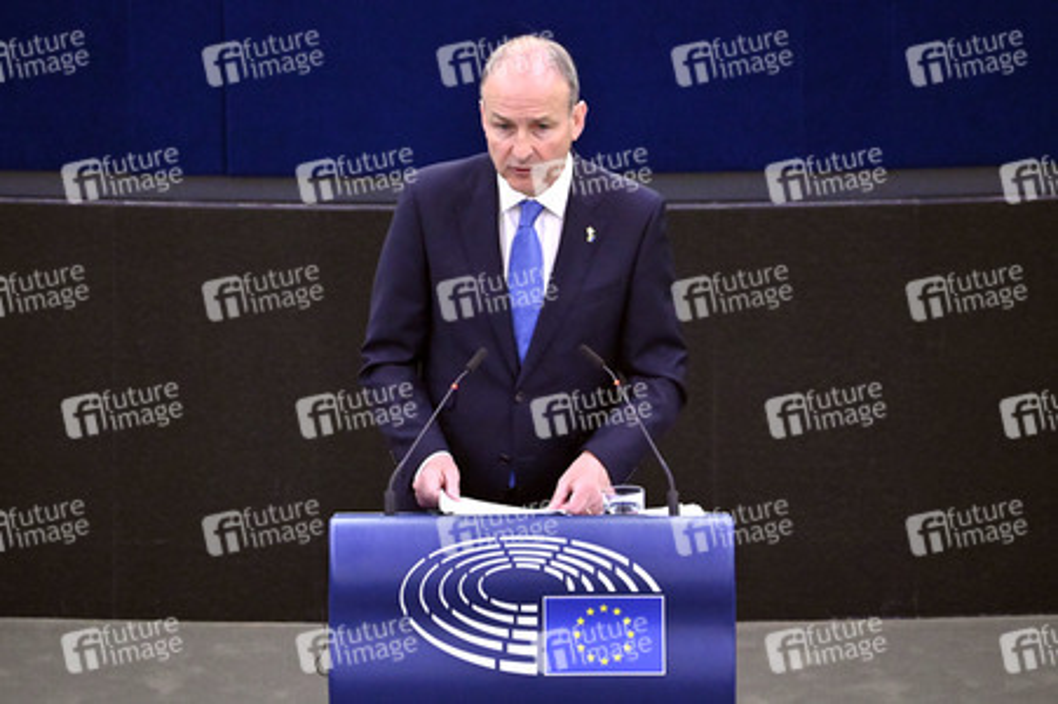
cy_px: 352
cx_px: 529
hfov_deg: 4.1
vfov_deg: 2.7
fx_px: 14683
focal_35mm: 500
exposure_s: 1/500
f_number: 6
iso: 6400
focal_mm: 500
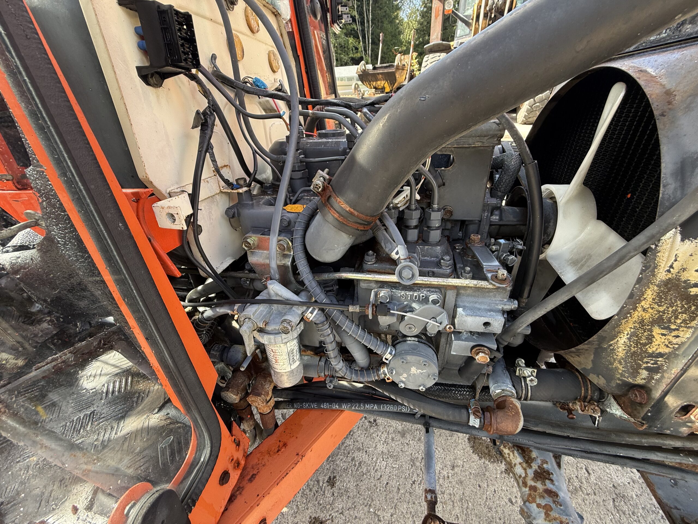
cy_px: 262
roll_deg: +5.7
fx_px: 282
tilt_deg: -32.4
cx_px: 349
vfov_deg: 85.7
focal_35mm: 14
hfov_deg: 102.1
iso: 64
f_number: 2.2
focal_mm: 2.22
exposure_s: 1/100
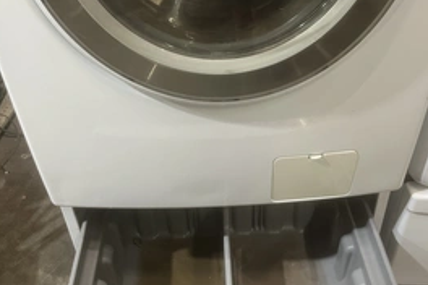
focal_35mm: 41
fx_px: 487
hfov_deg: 47.4
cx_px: 209
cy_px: 157
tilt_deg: -40.3
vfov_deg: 32.6
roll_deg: +5.3
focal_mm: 5.1
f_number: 1.6
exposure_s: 1/60
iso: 125
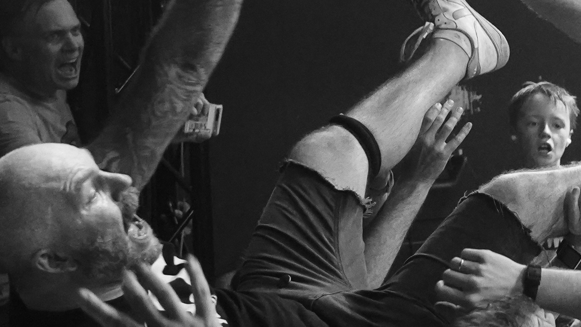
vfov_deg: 7.9
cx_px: 827
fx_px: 2357
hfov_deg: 13.4
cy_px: 15
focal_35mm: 153
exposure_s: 1/250
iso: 12800
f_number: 2.8
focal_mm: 36
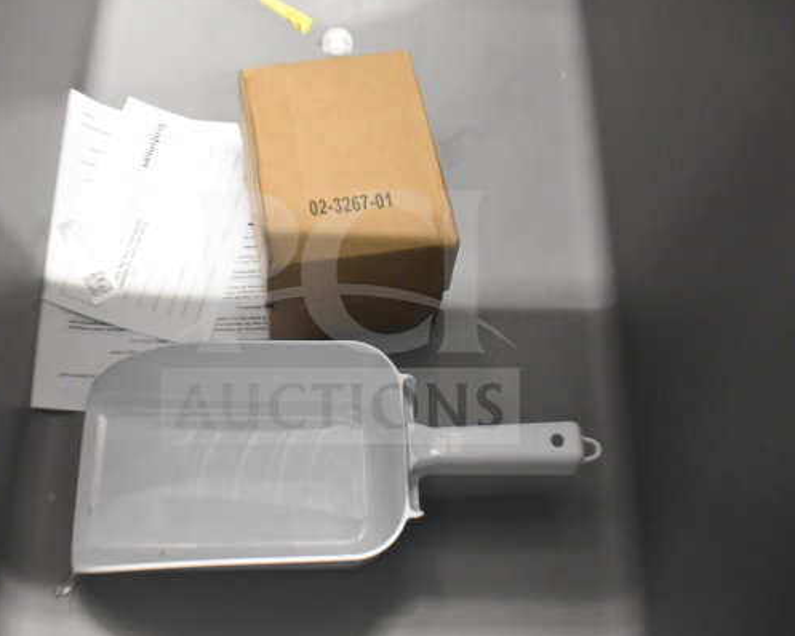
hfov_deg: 47.8
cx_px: 339
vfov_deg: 39.2
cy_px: 317
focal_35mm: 38
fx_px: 894
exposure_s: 1/30
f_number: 3.8
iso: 3200
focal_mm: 22
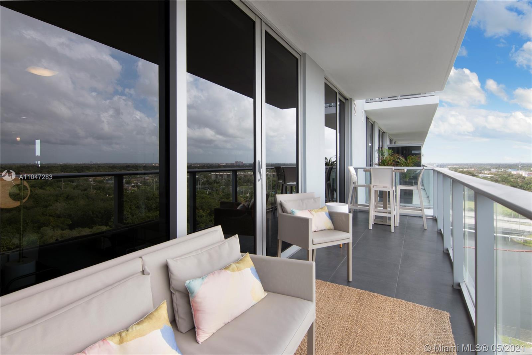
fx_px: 244
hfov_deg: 95.0
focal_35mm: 16
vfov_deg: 72.0
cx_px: 266
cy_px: 178
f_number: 8
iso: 100
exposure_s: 1/60
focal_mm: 11
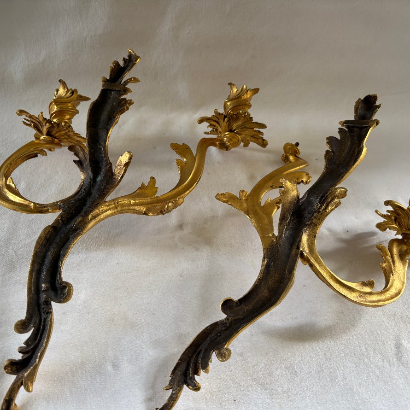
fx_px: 415
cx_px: 194
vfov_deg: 52.5
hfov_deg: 52.5
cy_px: 207
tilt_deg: -46.3
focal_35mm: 31
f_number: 1.6
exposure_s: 1/121
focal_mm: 5.96
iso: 80
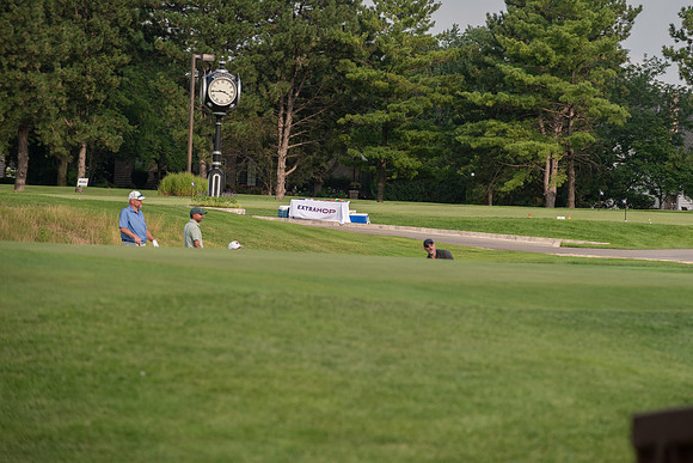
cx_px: 405
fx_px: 4514
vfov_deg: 5.9
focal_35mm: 234
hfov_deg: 8.8
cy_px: 192
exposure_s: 1/1250
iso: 250
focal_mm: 200
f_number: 5
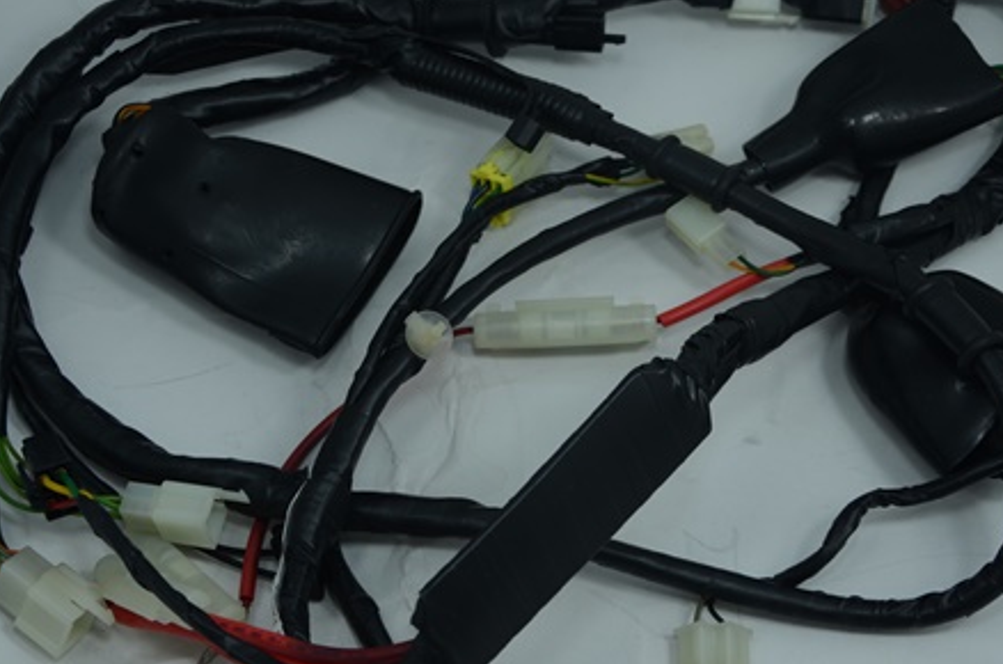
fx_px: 1863
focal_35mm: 67
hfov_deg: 30.1
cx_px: 521
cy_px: 345
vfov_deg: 20.2
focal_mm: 32
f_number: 6.3
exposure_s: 1/60
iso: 100
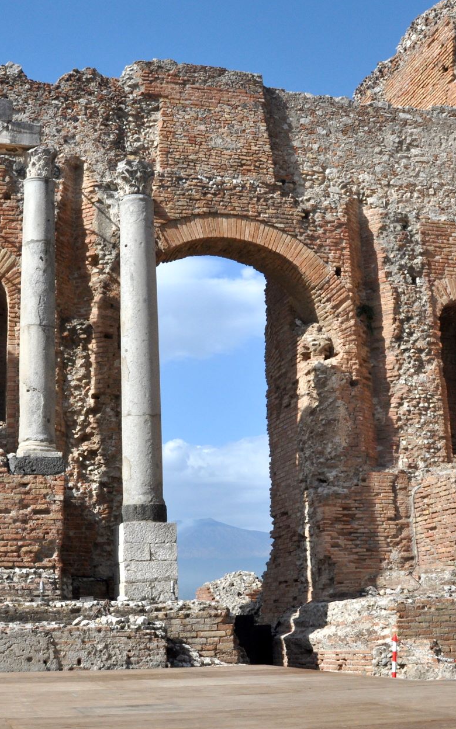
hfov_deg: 27.3
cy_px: 368
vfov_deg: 42.6
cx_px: 156
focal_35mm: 47
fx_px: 935
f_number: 14
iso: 640
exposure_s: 1/200
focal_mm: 20
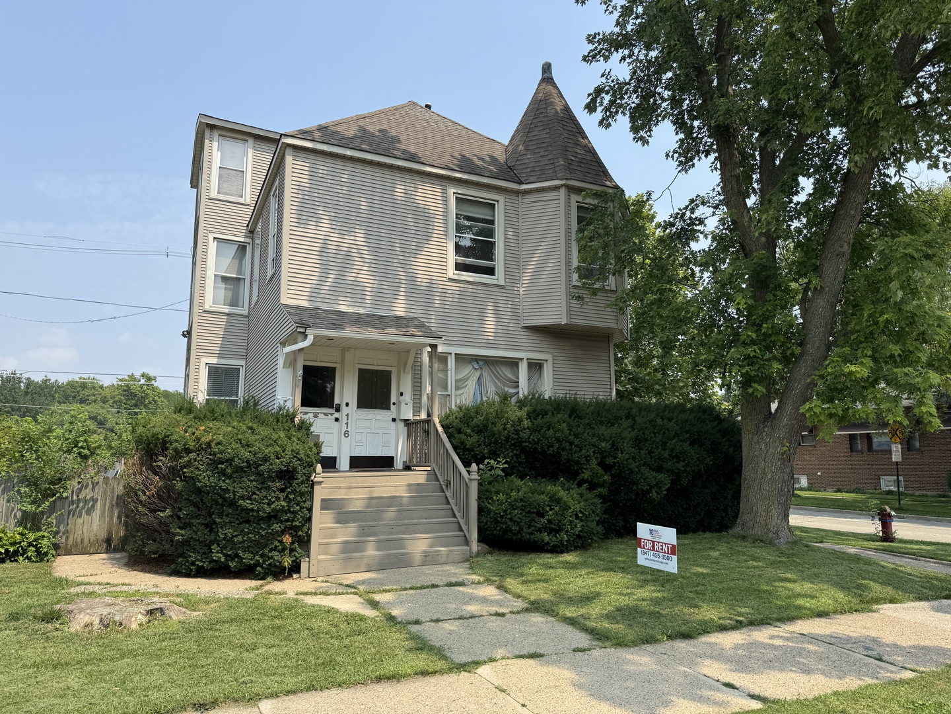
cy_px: 357
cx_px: 476
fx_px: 659
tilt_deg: +7.9
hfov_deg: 71.6
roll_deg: -0.4
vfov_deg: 56.8
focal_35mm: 24
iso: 80
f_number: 1.78
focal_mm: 6.76
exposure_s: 1/3096
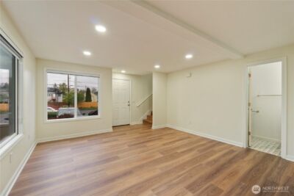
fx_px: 123
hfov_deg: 100.4
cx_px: 147
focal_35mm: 15
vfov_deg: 77.4
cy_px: 98
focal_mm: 10
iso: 6400
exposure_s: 1/25
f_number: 9
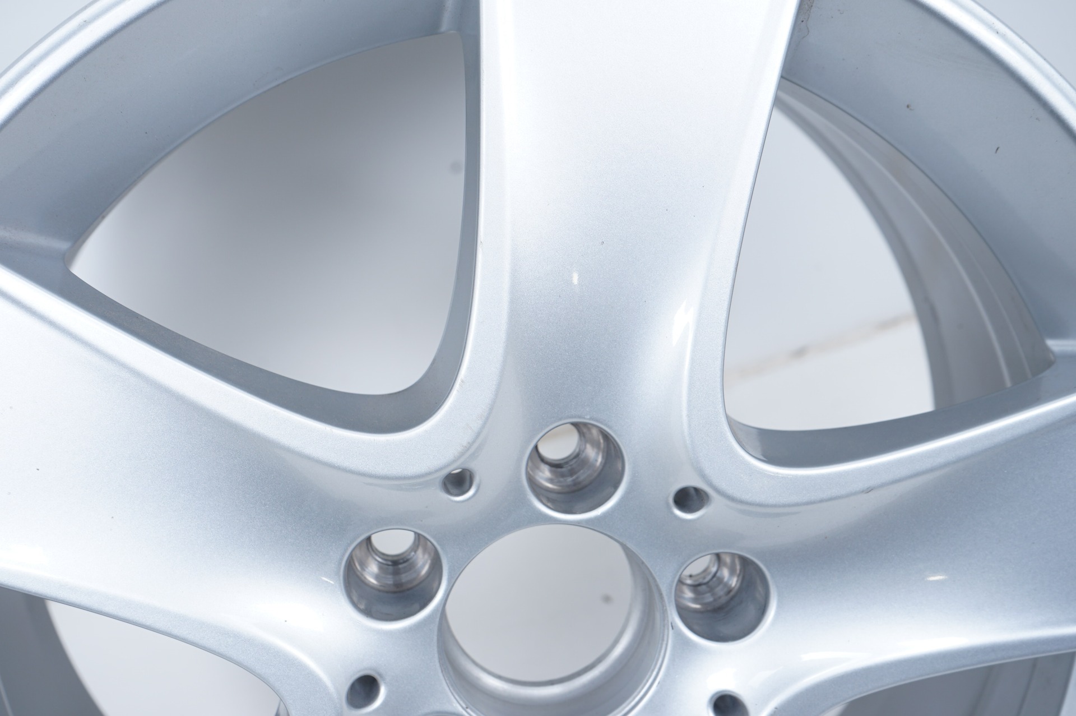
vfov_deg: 33.3
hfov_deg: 48.5
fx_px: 1195
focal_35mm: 40
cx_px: 538
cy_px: 358
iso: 200
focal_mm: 40
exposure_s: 1/100
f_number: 7.1
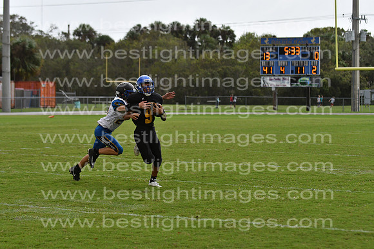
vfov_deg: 6.5
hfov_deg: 9.8
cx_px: 187
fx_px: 2182
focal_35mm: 210
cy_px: 124
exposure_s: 1/3200
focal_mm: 140
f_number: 3.5
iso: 1000
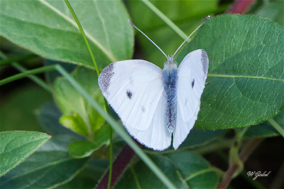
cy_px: 94
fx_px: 5913
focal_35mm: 750
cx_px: 142
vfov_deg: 1.8
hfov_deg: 2.8
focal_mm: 500
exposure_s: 1/1250
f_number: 8
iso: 4500
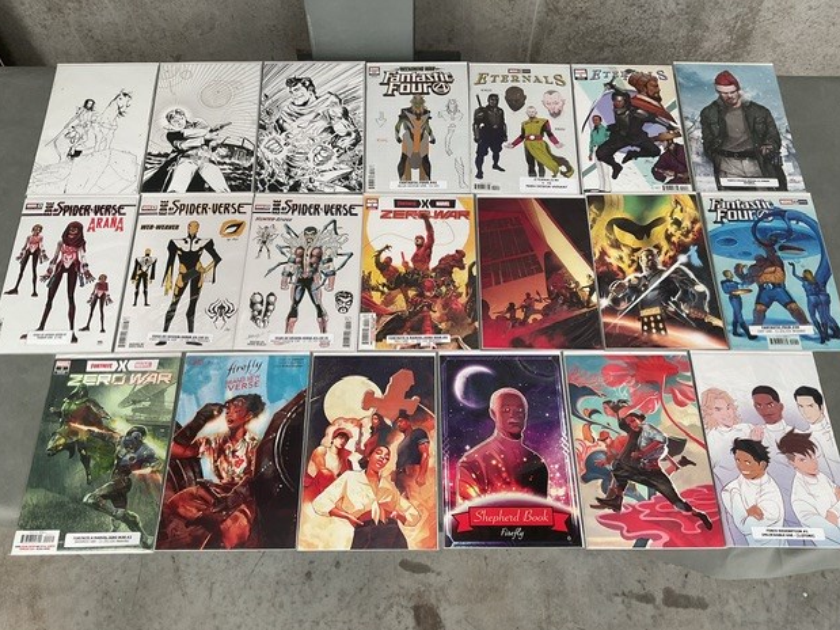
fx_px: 728
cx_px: 421
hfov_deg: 60.0
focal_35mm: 30
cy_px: 325
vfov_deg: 46.8
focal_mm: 3
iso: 40
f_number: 1.8
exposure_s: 1/50
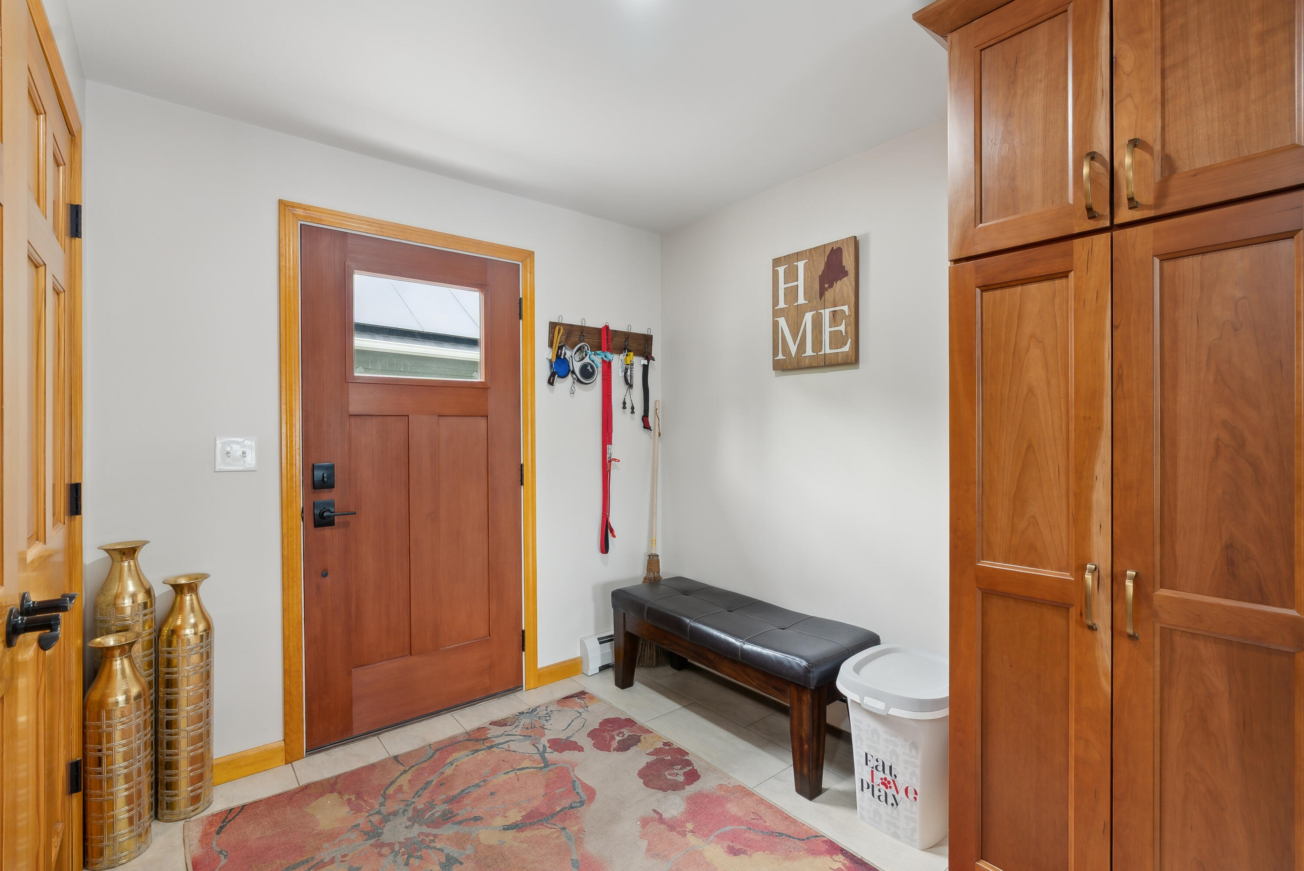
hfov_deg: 96.7
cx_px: 652
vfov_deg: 73.8
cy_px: 436
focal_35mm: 16
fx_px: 580
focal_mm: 16
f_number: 7.1
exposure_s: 1/8
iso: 320
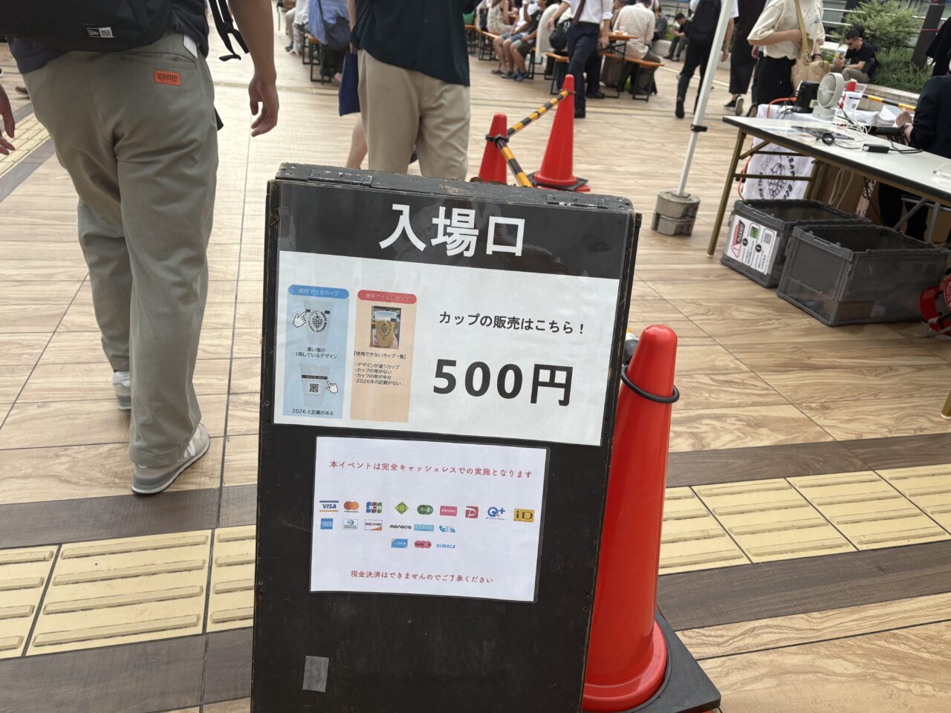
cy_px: 356
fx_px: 714
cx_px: 476
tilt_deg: -30.4
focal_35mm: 26
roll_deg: -8.5
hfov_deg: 67.3
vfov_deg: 53.1
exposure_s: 1/647
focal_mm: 5.96
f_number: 1.6
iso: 50
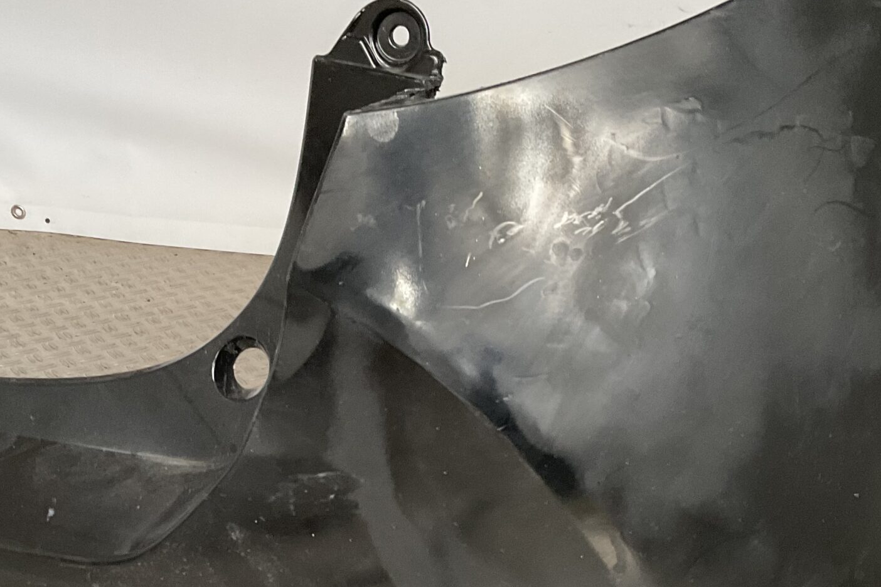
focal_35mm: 55
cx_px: 421
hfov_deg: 36.2
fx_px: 1346
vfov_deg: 24.0
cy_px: 510
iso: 125
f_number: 1.8
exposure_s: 1/60
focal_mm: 3
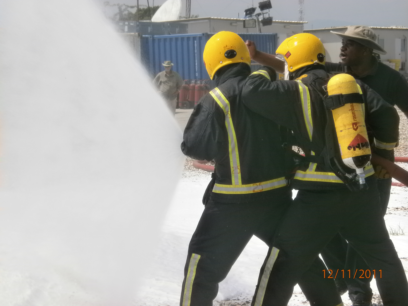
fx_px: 1073
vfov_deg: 16.2
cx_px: 204
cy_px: 153
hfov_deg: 21.5
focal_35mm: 91
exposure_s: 1/640
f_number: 5.9
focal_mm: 16.2
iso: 100
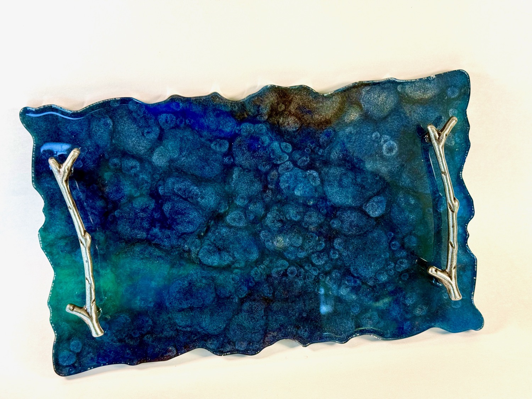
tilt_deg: -44.9
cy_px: 200
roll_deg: +1.5
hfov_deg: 39.7
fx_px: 738
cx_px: 266
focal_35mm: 48
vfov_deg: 30.3
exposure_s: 1/242
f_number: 1.78
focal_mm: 6.76
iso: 160
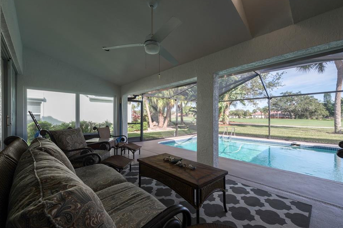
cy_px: 117
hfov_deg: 100.4
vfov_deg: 77.3
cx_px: 169
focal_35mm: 15
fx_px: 143
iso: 200
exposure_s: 1/50
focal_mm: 14
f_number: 11
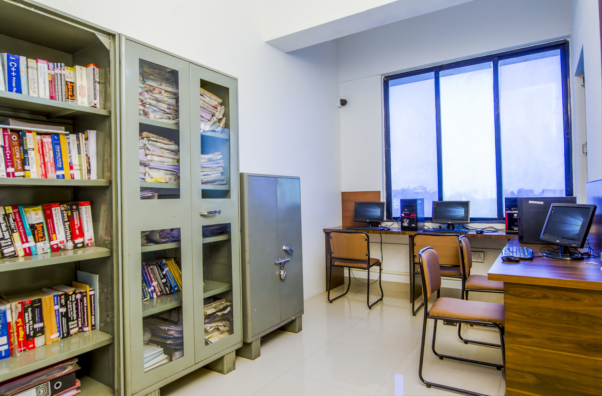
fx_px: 350
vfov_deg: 59.0
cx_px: 301
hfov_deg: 81.4
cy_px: 198
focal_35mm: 21
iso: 100
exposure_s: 1/10
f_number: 6.3
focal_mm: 14
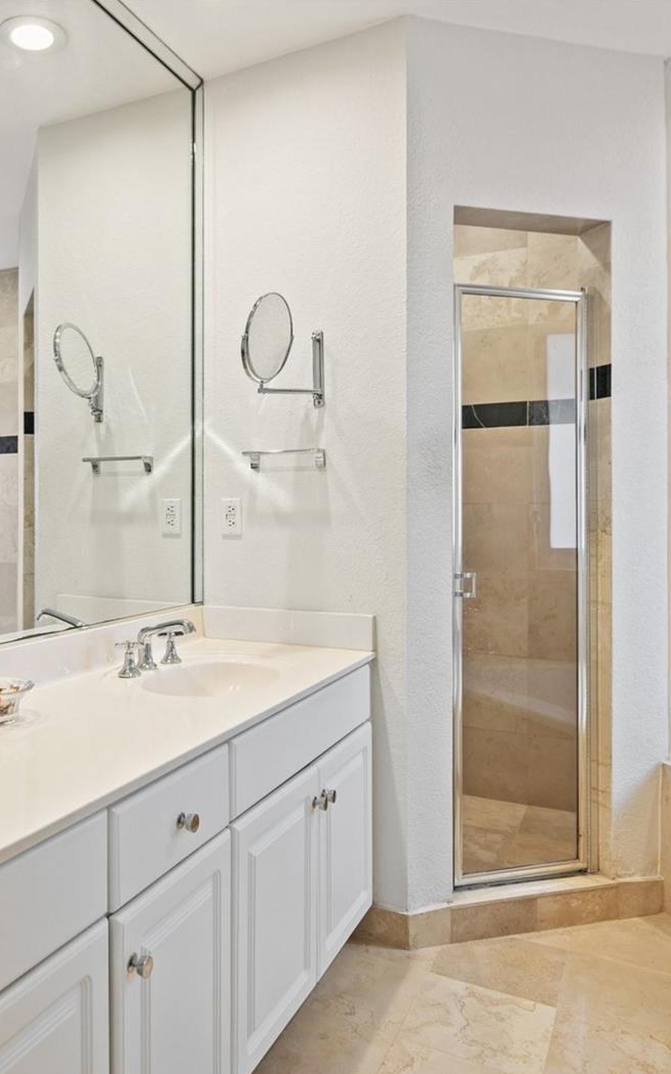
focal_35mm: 28
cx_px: 139
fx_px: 820
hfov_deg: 42.6
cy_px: 543
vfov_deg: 66.5
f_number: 8
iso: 200
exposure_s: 1/2.5
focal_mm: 18
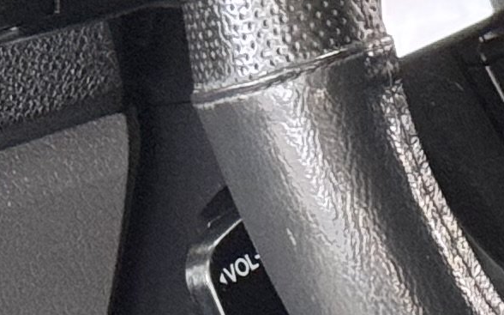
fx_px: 4792
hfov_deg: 5.9
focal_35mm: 349
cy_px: 62
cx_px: 1054
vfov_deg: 3.8
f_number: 1.78
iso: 400
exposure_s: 1/40
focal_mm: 6.76
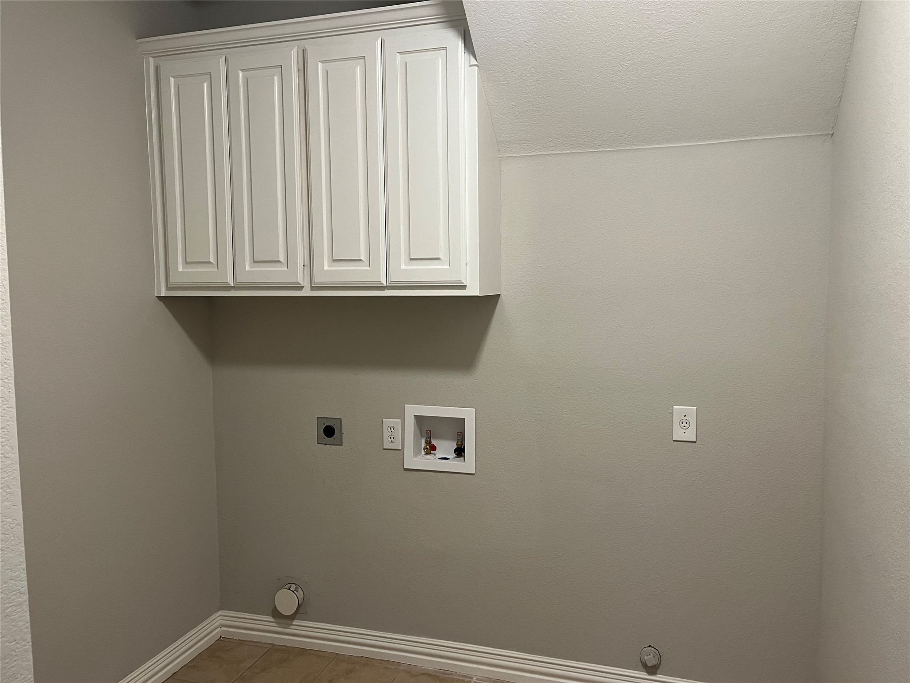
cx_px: 455
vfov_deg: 53.1
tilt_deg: -3.9
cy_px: 342
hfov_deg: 67.3
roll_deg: -0.1
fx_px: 683
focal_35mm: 26
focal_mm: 5.1
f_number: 1.6
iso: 200
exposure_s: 1/60
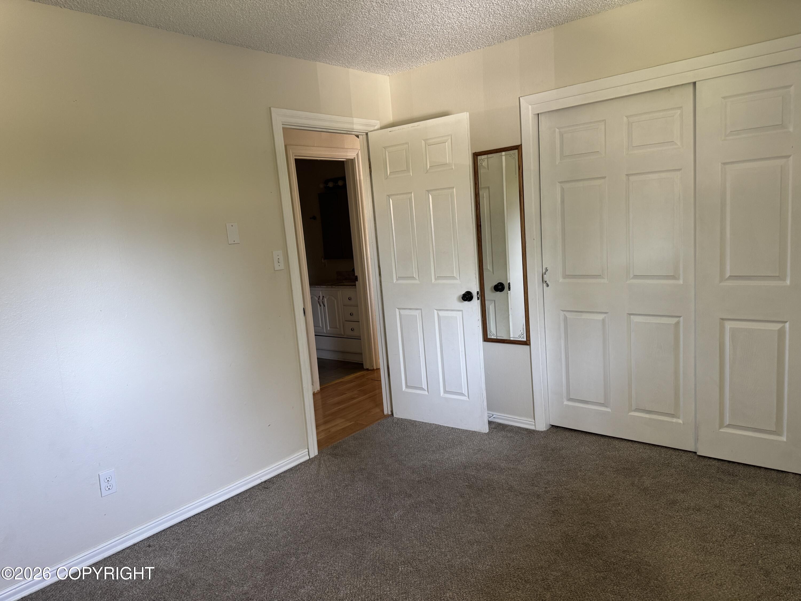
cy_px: 300
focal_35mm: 24
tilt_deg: -8.6
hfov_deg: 71.6
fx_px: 555
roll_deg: +4.8
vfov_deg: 56.8
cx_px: 400
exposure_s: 1/105
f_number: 1.78
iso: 200
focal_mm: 6.76
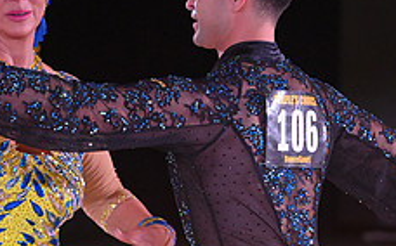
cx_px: 138
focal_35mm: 415
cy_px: 324
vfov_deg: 3.2
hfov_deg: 5.1
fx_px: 4474
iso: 3200
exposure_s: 1/400
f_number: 5
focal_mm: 160
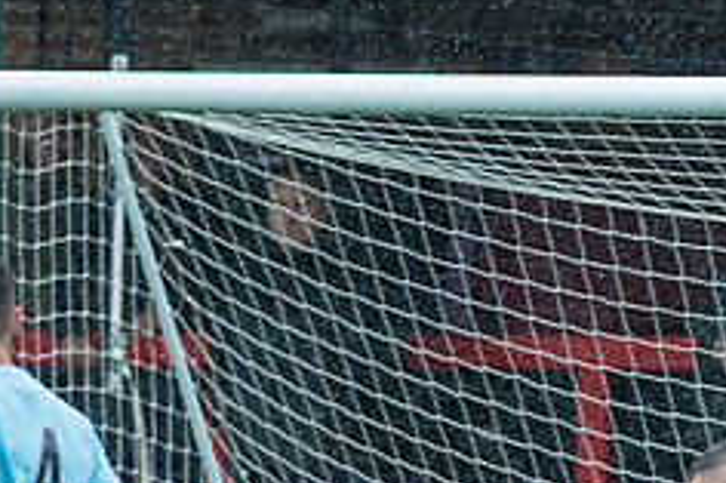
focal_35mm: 1581
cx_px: 1129
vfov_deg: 0.9
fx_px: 31860
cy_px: 684
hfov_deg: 1.3
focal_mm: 300
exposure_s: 1/1250
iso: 400
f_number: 2.8
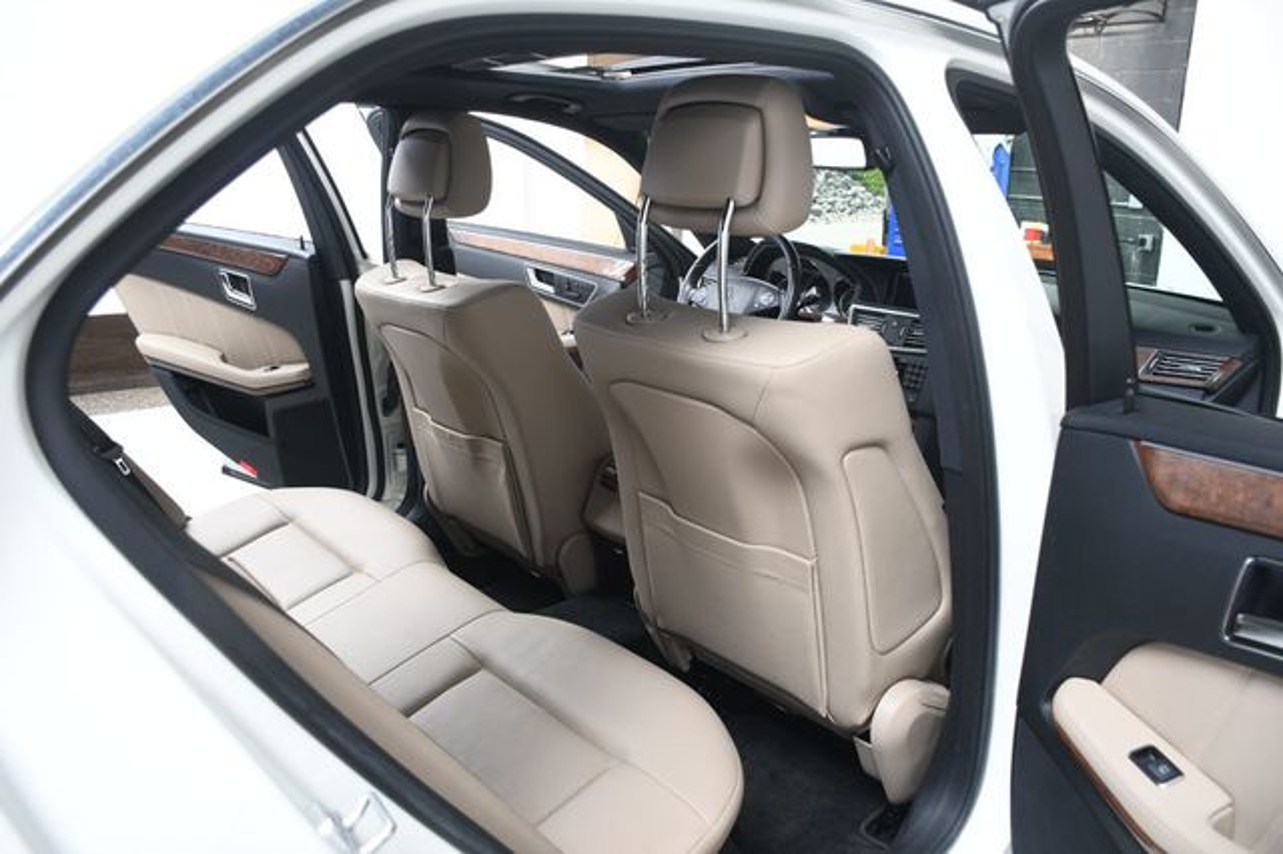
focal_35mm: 27
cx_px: 642
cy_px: 427
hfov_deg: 67.4
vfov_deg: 47.9
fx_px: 962
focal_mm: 18
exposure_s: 1/160
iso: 100
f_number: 5
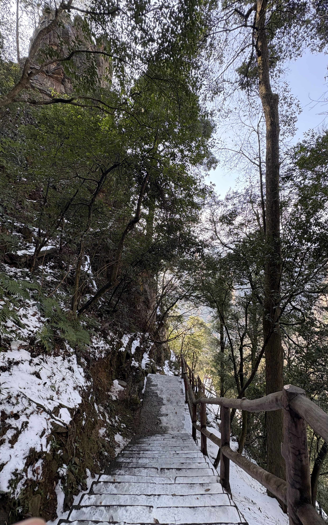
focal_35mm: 15
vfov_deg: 101.5
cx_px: 169
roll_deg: +0.8
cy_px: 260
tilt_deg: +2.9
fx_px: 215
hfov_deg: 74.8
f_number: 2.2
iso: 64
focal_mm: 2.22
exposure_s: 1/128
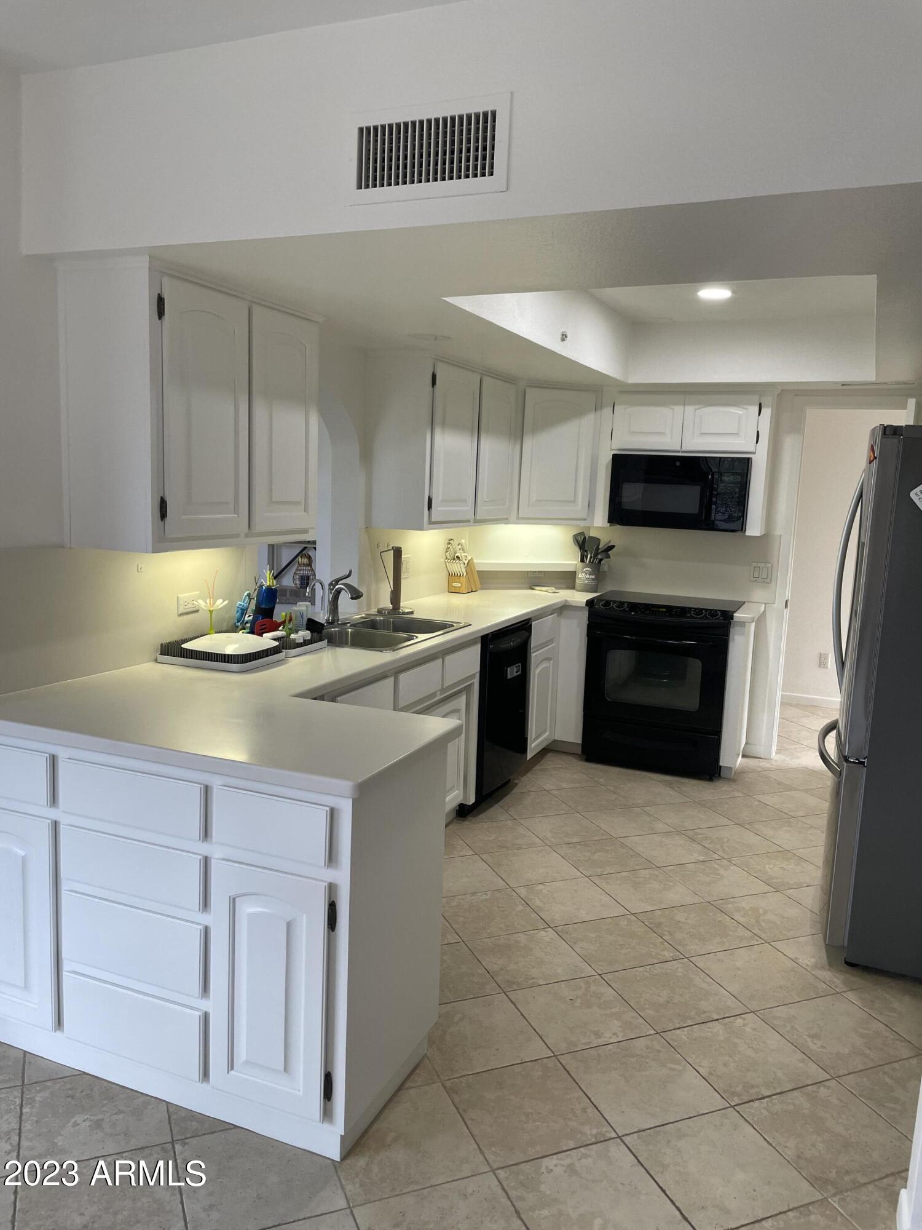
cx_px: 461
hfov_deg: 53.1
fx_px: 923
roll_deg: -1.7
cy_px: 615
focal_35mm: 26
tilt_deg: -6.9
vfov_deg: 67.3
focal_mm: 4.2
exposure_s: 1/120
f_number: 1.6
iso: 100
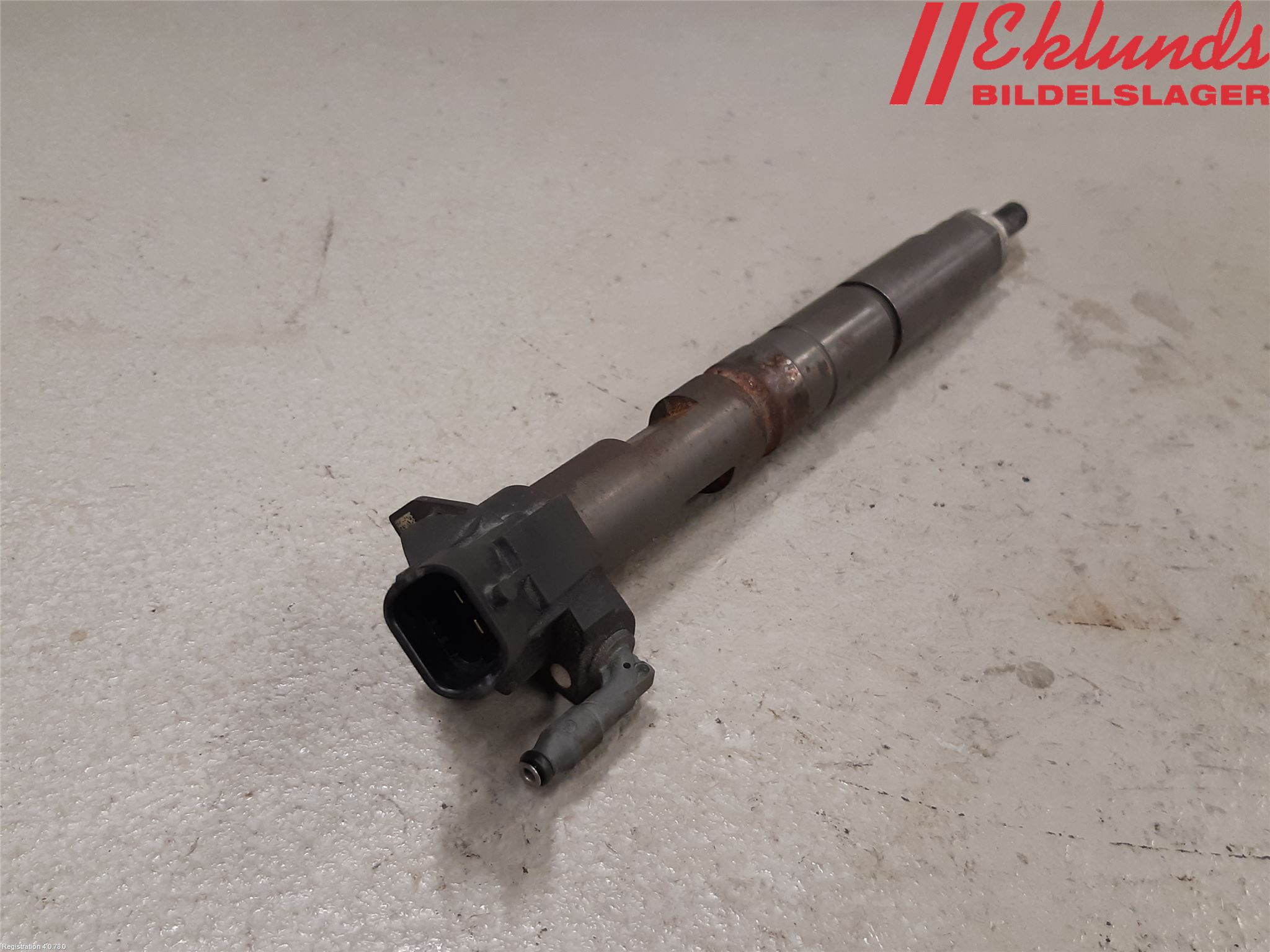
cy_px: 476
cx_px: 635
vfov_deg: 53.1
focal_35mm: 26
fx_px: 954
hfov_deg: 67.3
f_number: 1.7
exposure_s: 1/50
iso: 100
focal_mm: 3.93
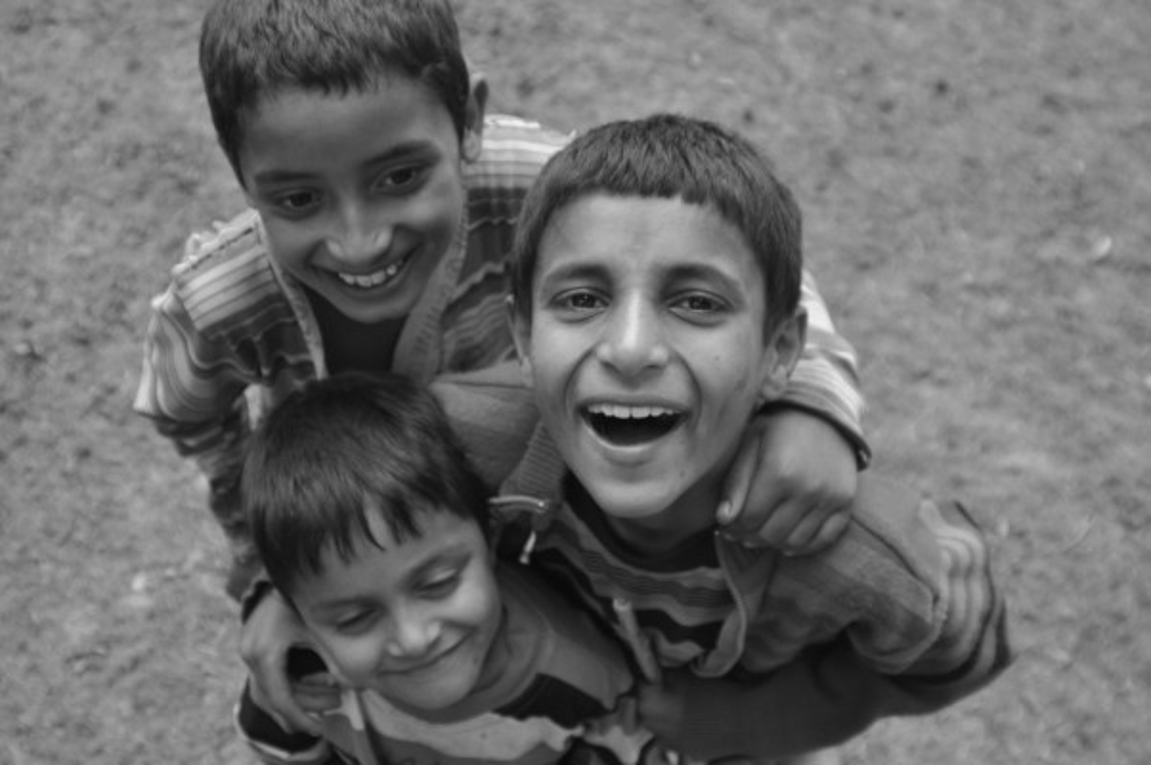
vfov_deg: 31.8
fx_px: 1341
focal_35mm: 42
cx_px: 576
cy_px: 382
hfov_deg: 46.4
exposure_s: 1/100
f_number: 5
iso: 400
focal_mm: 28
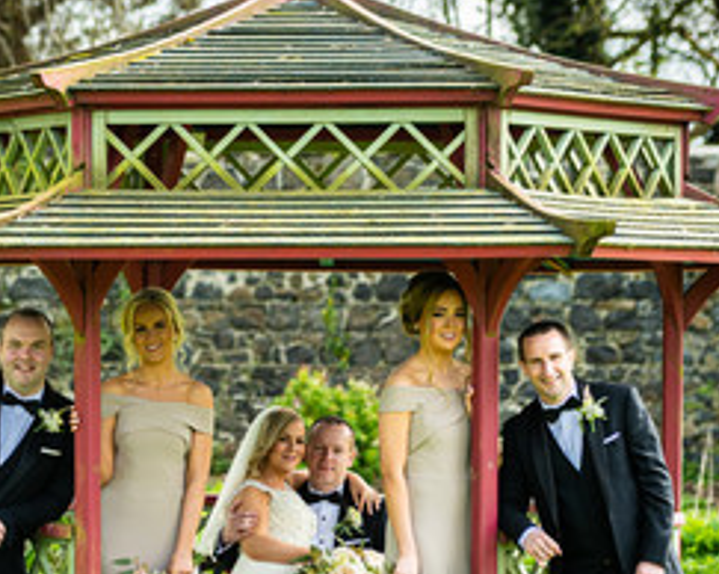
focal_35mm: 176
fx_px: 3742
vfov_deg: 8.8
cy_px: 458
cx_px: 174
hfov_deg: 10.9
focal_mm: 86
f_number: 2.8
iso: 250
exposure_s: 1/1000
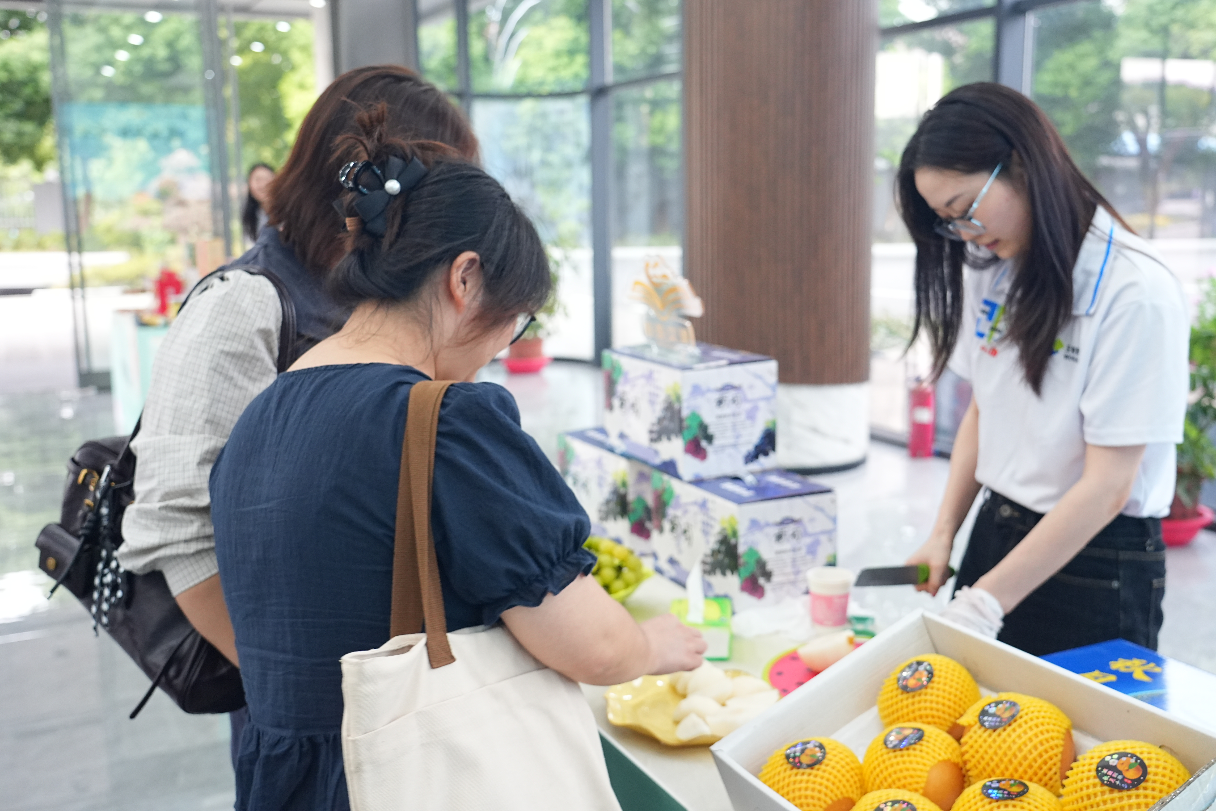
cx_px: 608
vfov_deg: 36.9
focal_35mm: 36
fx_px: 1216
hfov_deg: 53.1
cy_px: 406
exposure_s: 1/125
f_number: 4.5
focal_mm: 36
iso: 2000
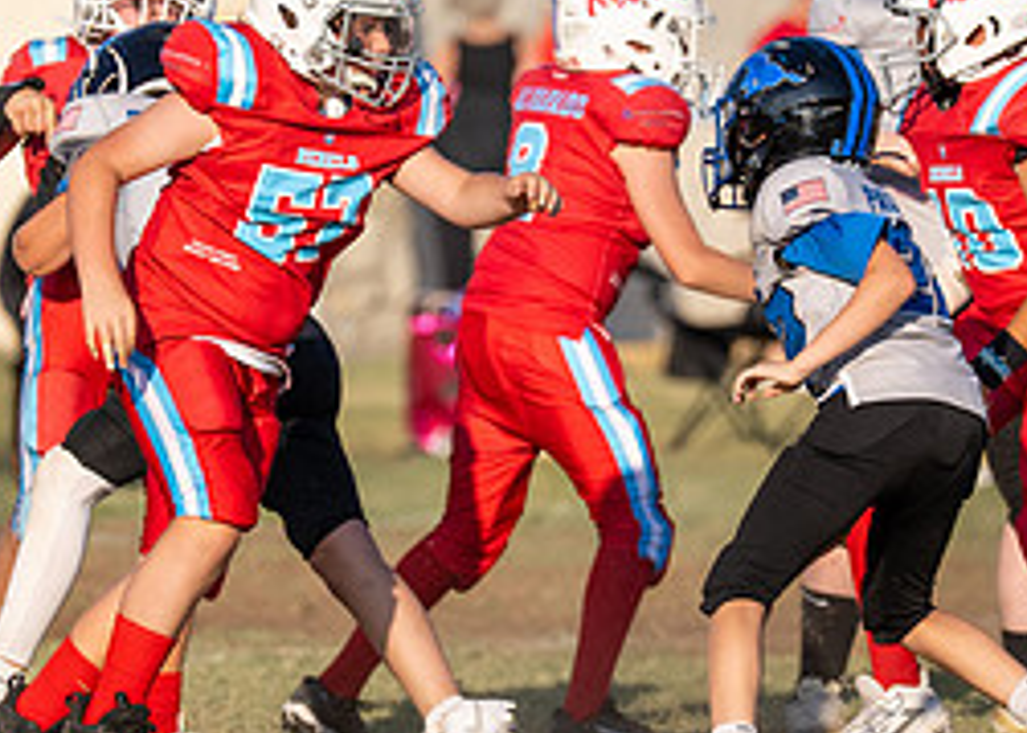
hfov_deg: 2.9
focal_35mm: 697
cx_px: 431
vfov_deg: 2.1
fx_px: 20319
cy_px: 287
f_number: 3.2
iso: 125
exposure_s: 1/2500
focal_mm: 200
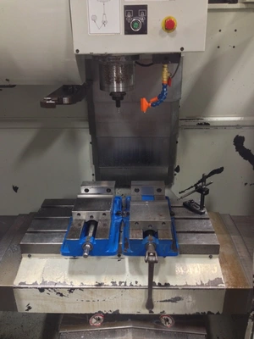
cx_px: 127
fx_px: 342
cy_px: 170
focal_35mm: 35
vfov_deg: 52.6
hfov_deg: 40.7
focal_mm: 4.28
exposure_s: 1/20
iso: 100
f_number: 2.4
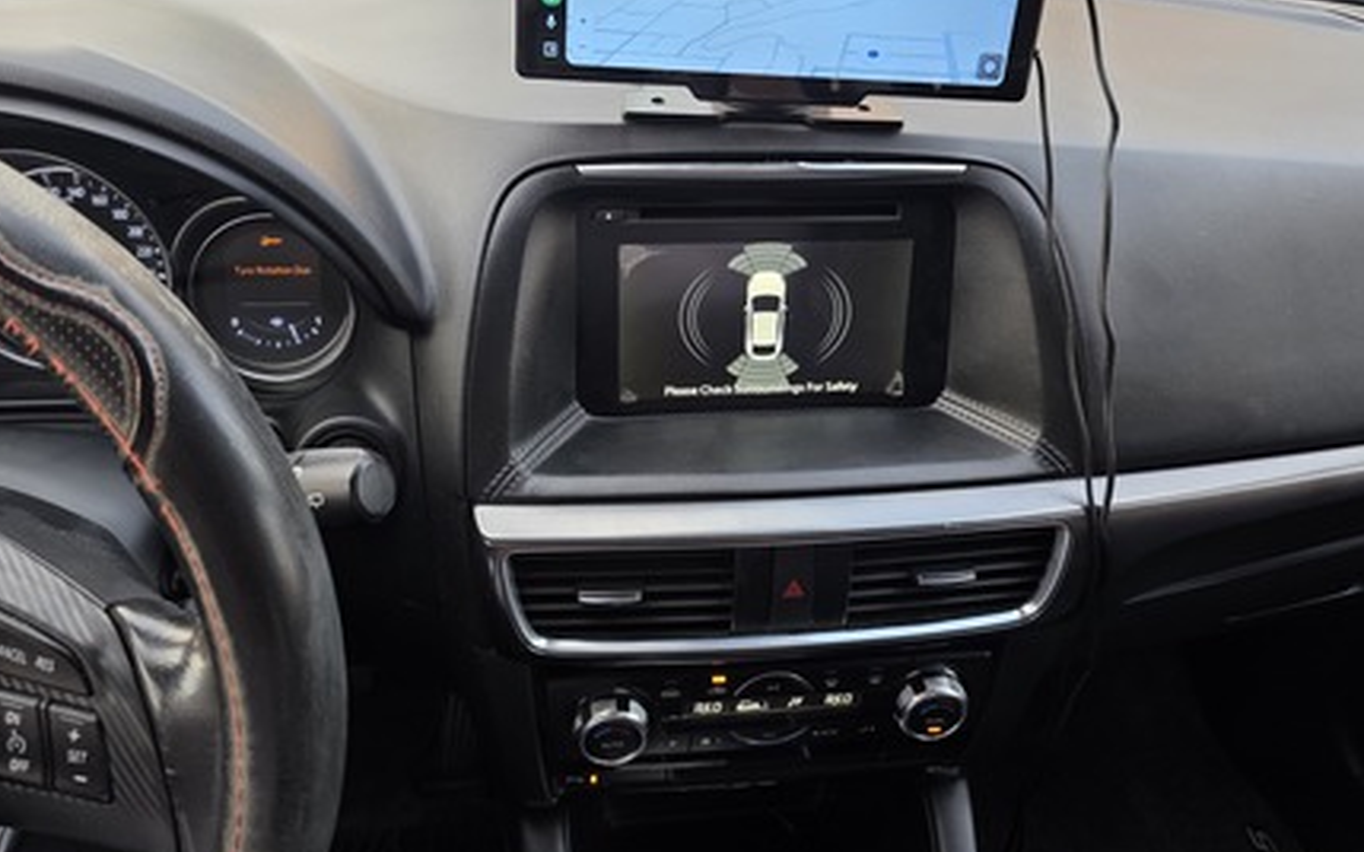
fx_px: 966
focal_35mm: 26
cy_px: 326
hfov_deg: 70.4
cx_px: 676
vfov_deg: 47.2
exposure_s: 1/64.9
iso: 100
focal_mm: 6.3
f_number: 1.7
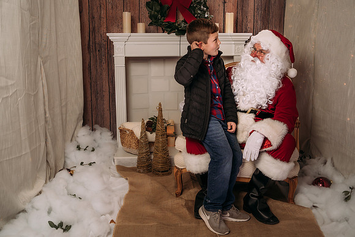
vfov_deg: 33.8
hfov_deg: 49.0
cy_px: 111
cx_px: 179
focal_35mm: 40
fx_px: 390
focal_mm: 35
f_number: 6.3
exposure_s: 1/100
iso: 100
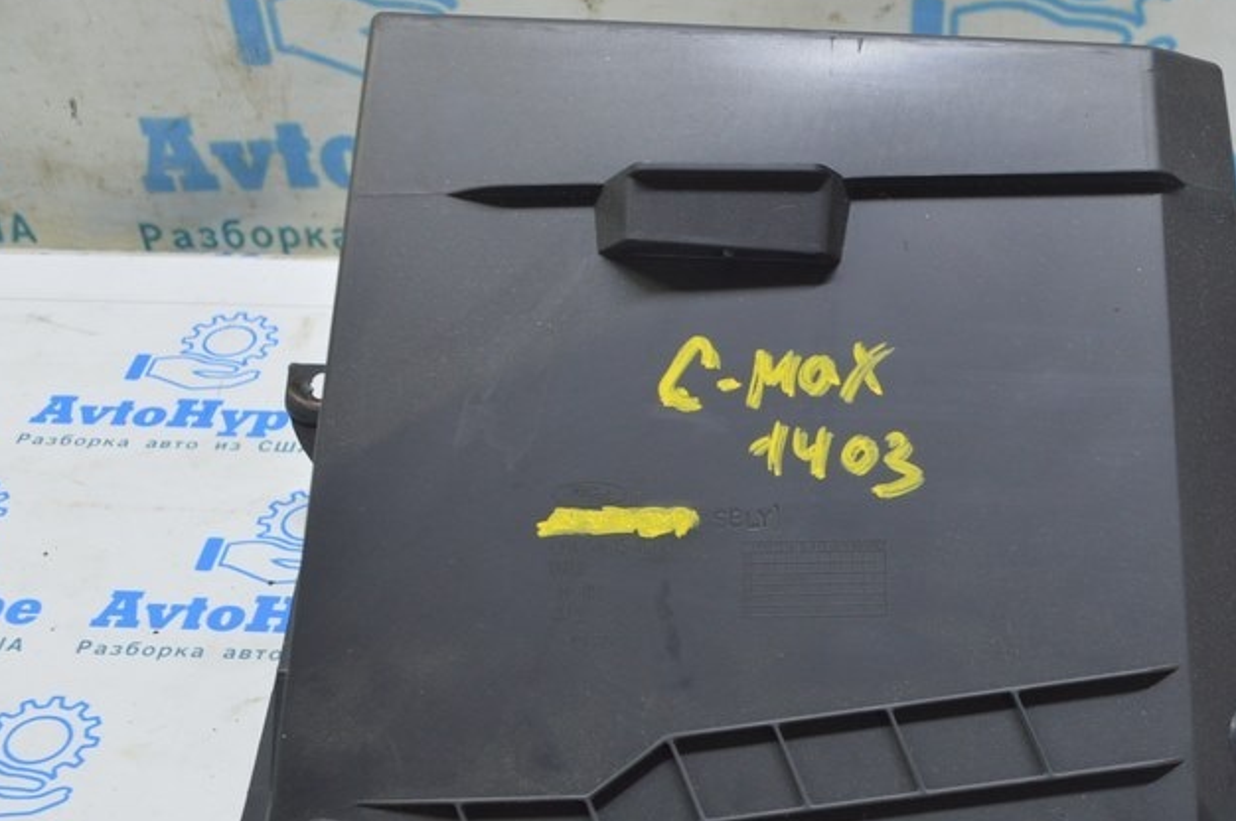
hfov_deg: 36.7
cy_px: 642
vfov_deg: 24.6
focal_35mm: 54
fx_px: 1852
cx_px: 768
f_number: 5.6
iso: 400
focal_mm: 22
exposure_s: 1/20
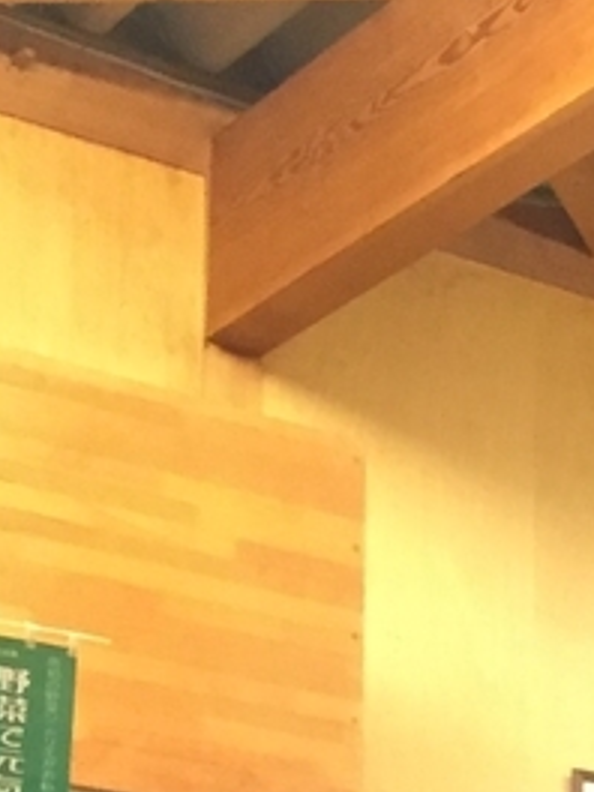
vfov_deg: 13.3
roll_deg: -0.9
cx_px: 1095
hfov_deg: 10.5
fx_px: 3020
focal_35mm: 132
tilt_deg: +2.5
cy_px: 1473
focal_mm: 4.15
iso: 250
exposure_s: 1/17
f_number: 2.2
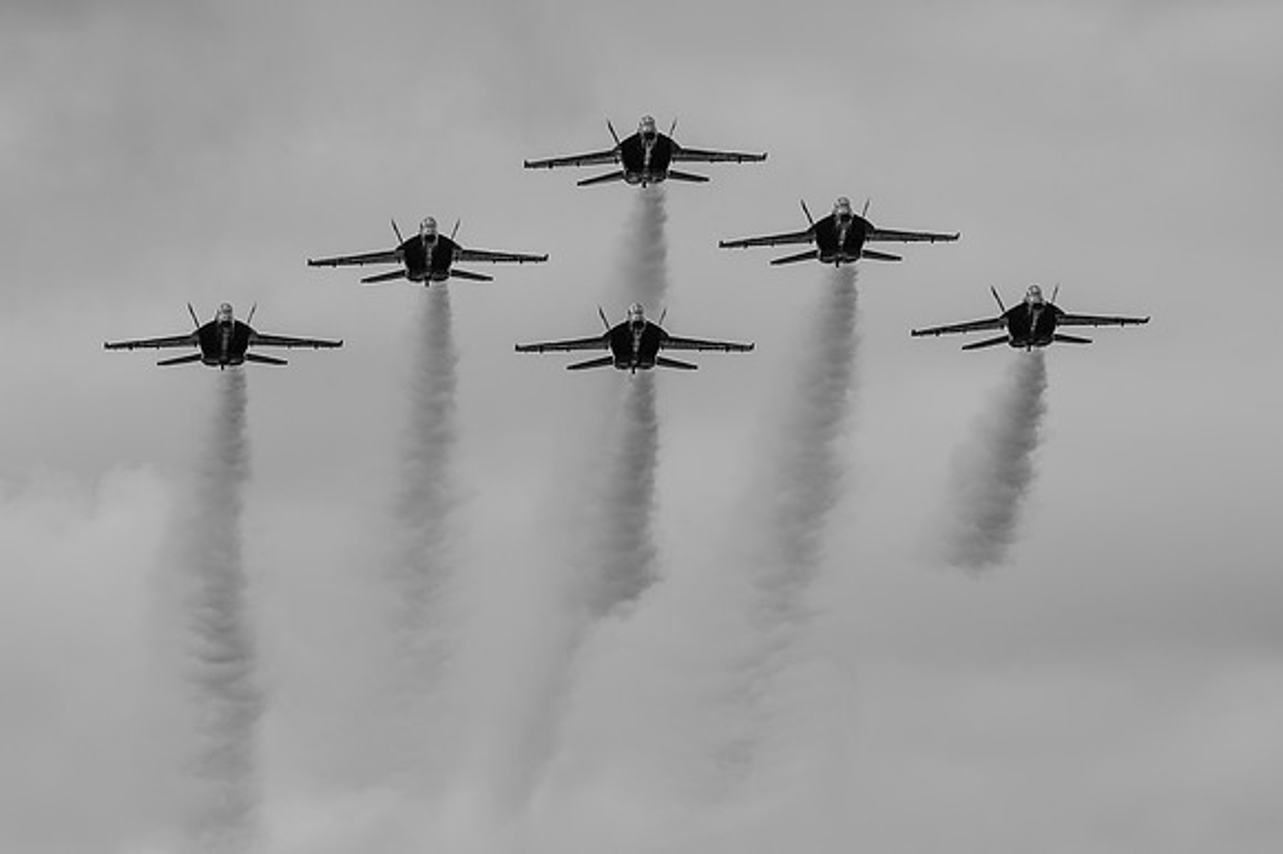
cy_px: 215
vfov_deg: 2.6
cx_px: 638
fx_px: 19132
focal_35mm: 537
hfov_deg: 3.8
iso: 640
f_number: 7.1
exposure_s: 1/6400
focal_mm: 260
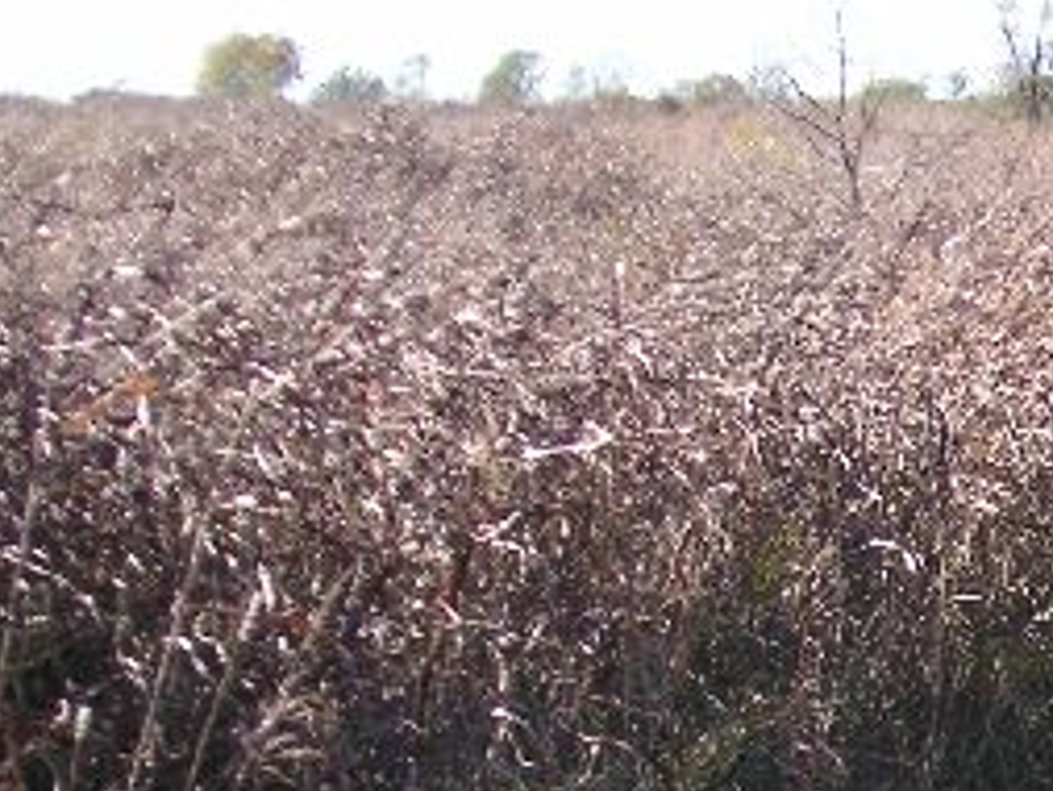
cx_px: 1423
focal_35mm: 117
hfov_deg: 15.9
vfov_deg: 12.4
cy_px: 949
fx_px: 3561
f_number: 2.8
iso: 50
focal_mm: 6.1
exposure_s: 1/500
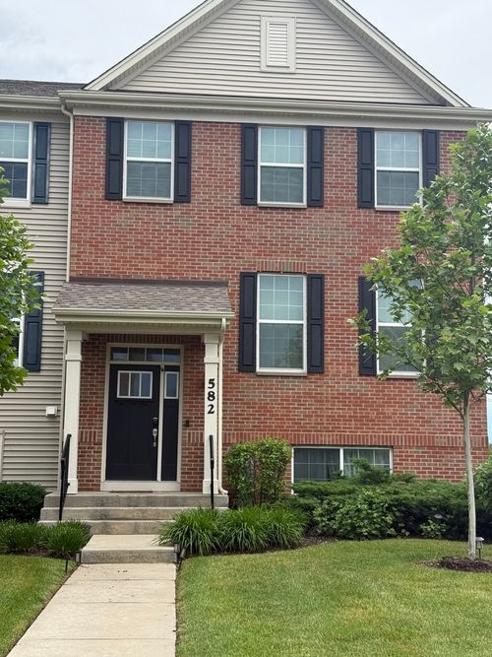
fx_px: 910
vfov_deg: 39.7
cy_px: 328
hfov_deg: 30.3
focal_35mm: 48
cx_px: 246
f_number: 1.78
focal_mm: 6.76
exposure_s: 1/2146
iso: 100
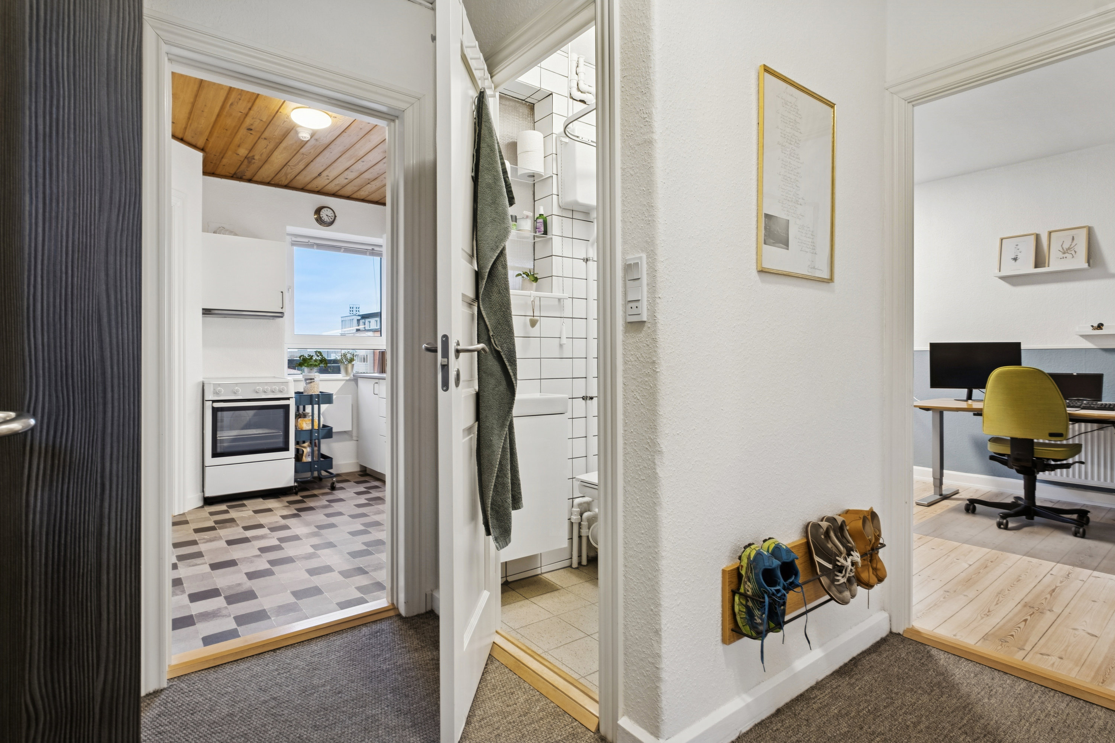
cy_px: 372
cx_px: 558
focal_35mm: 17
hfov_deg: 93.3
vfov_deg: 70.4
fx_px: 526
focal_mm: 11.5
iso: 200
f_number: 8
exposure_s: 1/2
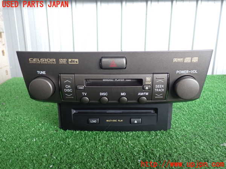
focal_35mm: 32
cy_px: 84
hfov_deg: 56.8
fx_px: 209
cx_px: 113
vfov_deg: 44.2
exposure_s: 1/30
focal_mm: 5.79
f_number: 2.4
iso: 320
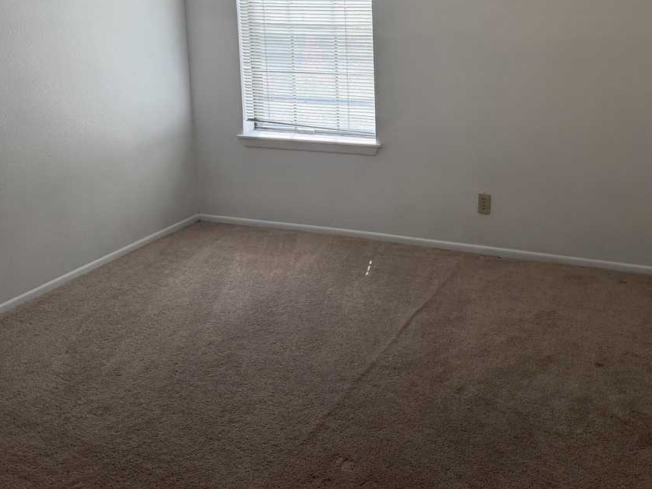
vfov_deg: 34.2
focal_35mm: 41
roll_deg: +2.0
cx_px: 410
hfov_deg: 45.4
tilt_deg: -10.7
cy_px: 104
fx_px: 772
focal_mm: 6.76
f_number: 1.78
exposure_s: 1/218
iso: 160
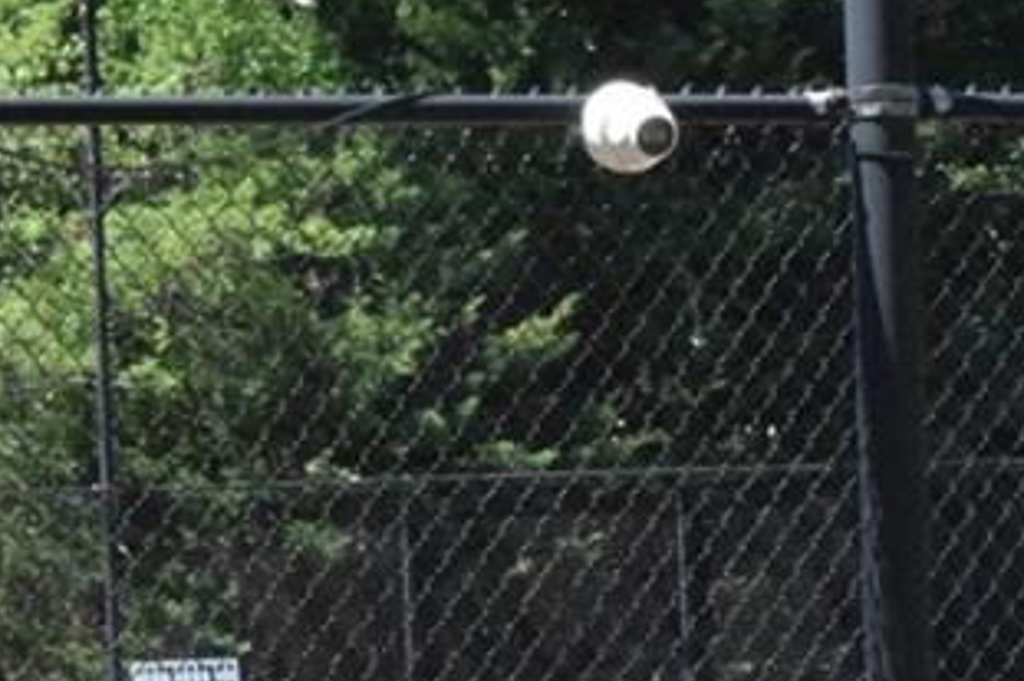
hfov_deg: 11.6
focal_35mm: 178
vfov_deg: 7.6
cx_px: 514
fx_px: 5060
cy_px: 957
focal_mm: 36
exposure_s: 1/500
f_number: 32
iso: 6400
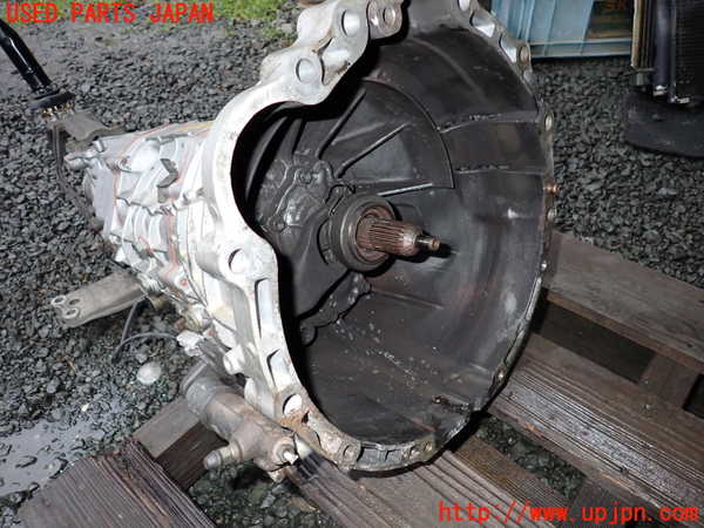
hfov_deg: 69.4
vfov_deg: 54.9
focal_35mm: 25
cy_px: 264
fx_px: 508
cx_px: 352
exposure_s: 1/30
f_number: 5.6
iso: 200
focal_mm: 4.5
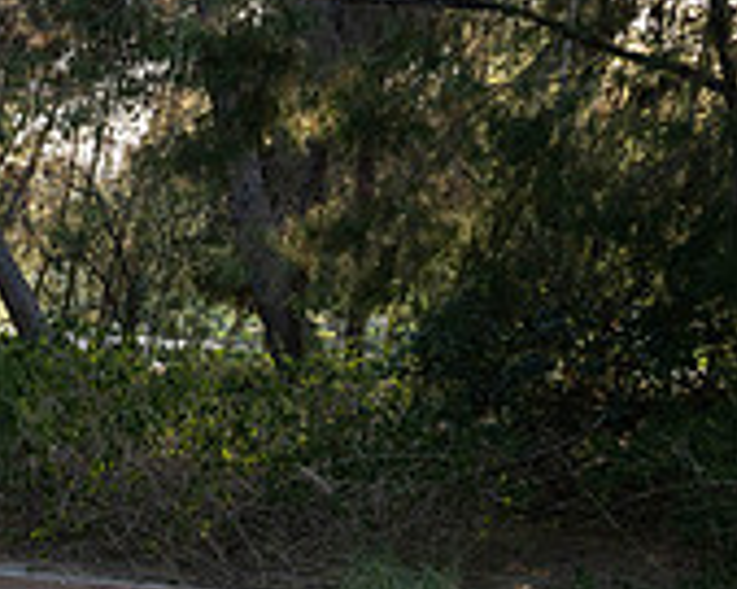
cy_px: 437
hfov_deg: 18.8
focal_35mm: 83
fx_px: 1809
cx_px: -519
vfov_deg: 18.4
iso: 320
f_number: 5
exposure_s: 1/250
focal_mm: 24
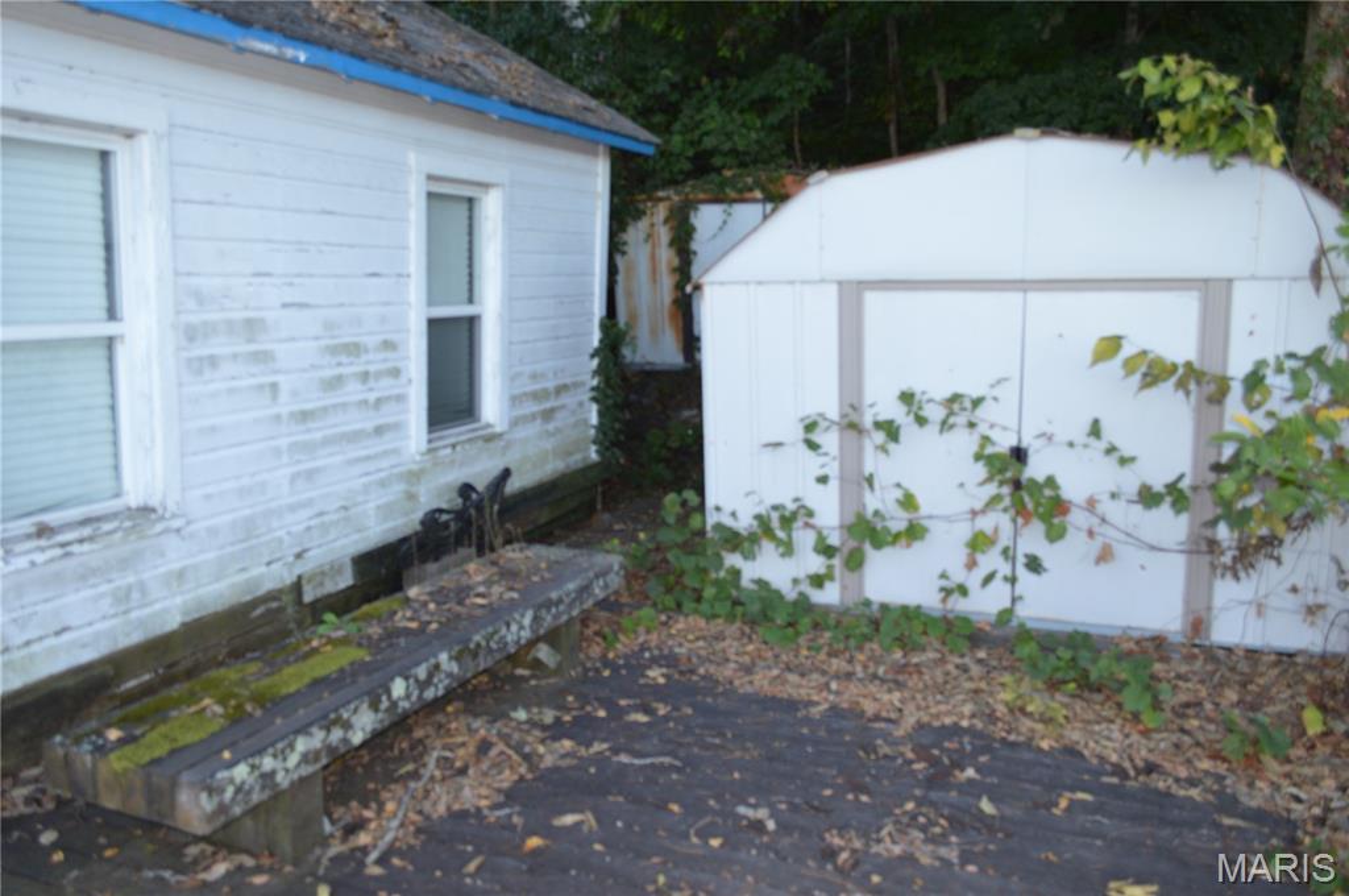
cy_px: 448
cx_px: 674
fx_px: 1010
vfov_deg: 47.8
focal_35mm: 27
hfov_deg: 67.4
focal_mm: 18
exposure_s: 1/125
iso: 320
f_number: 4
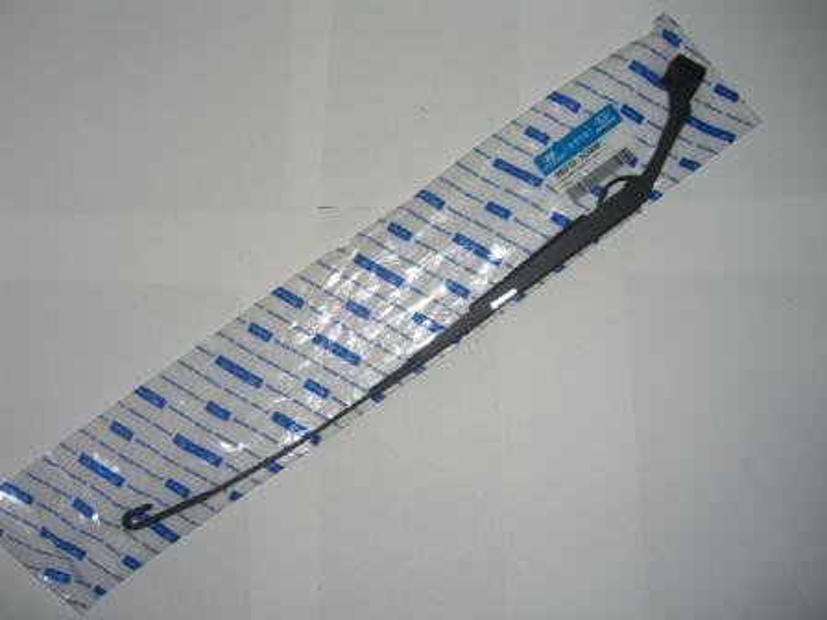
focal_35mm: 38
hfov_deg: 49.0
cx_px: 414
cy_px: 310
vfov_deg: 37.7
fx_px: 908
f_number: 2.8
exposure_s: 1/60
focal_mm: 7.9
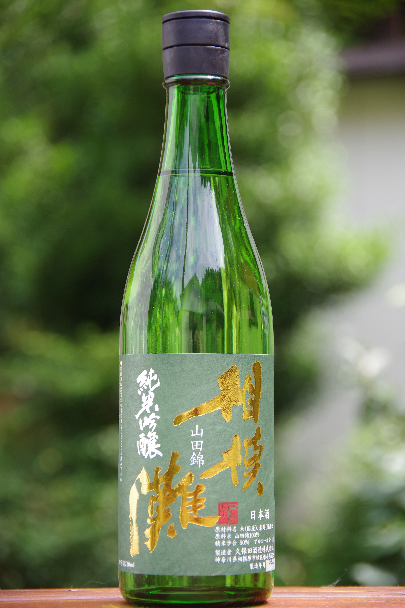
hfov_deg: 11.7
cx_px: 202
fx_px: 1974
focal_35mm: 117
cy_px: 304
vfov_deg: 17.5
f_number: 5.6
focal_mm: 78
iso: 400
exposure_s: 1/320
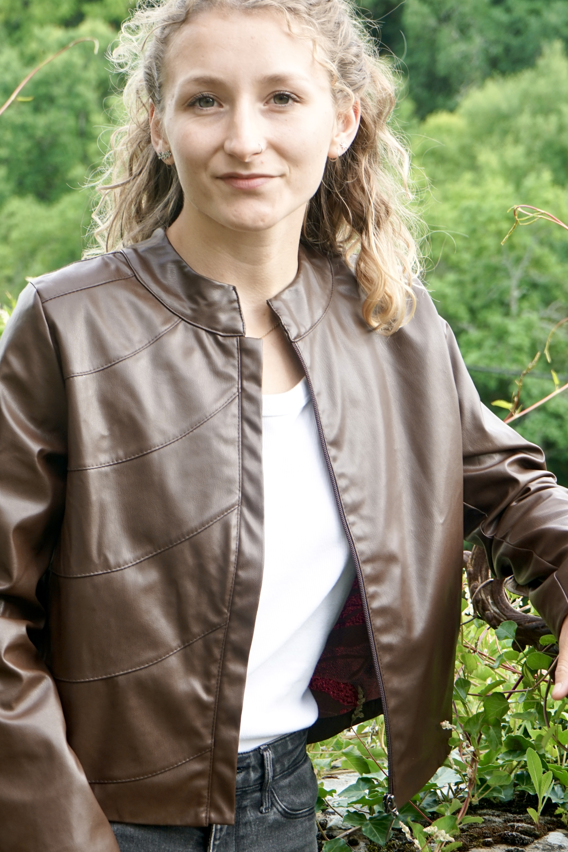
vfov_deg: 20.6
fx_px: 2342
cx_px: 273
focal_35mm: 99
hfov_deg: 13.8
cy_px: 537
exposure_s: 1/80
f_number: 9
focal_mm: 70
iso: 320
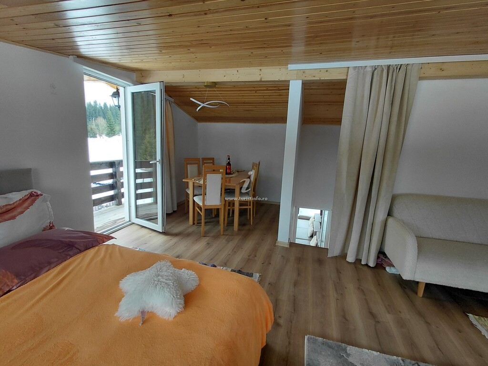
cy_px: 183
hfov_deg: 94.5
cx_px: 244
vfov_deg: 78.1
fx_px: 226
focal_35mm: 16
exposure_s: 1/120
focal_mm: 1.64
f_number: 2.2
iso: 64
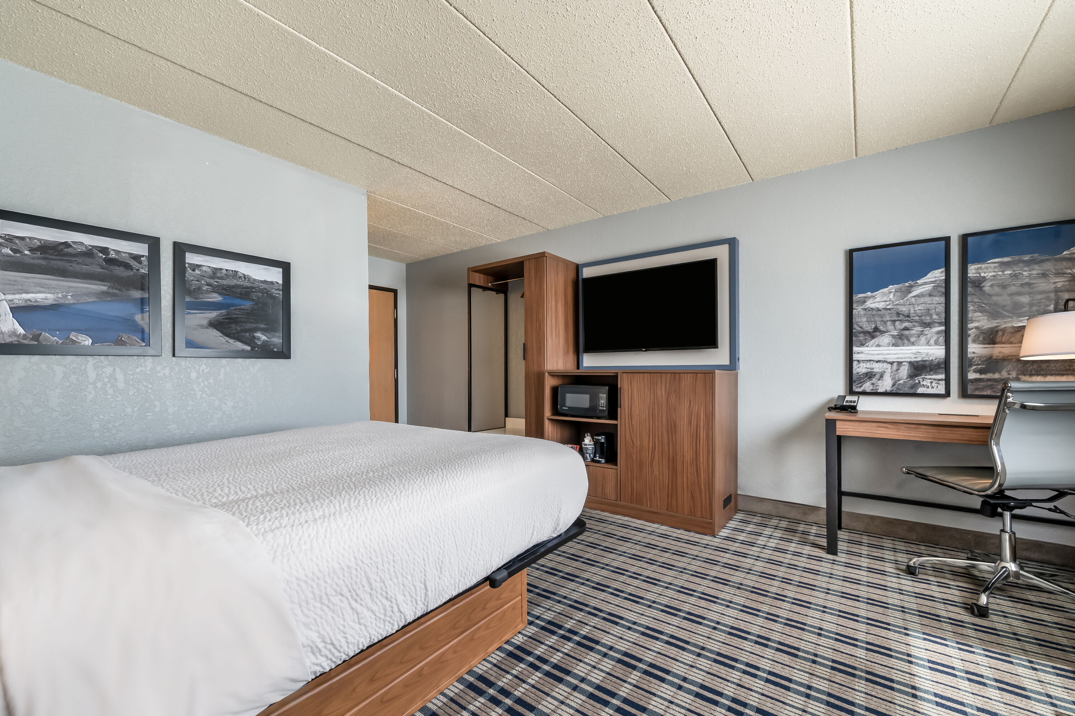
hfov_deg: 104.3
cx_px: 538
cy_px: 358
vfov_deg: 81.1
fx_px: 418
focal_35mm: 14
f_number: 8
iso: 400
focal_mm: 14
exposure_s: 1/15
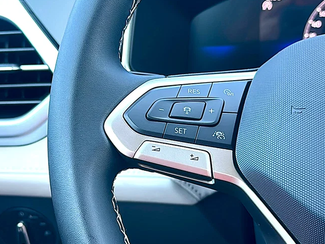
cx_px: 171
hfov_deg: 37.5
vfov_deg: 28.6
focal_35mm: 51
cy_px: 121
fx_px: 479
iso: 50
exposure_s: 1/71
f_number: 1.78
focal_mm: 6.86
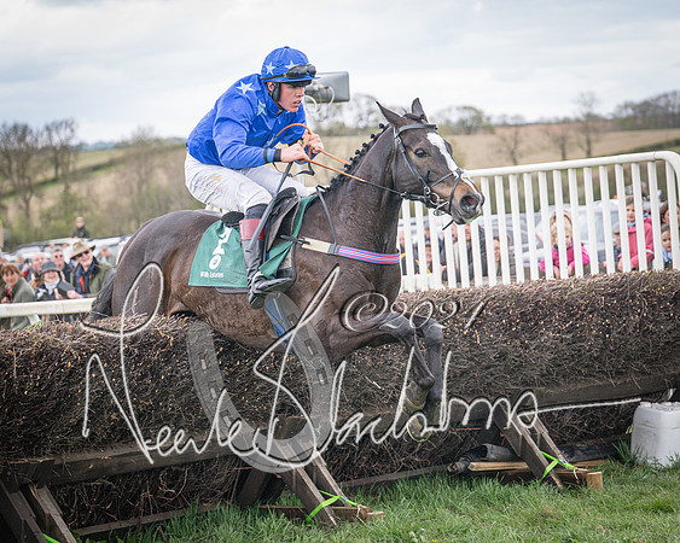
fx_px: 2420
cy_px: 324
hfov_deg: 16.0
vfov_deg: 12.8
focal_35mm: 120
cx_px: 401
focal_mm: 70
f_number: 2.8
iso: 400
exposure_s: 1/1250
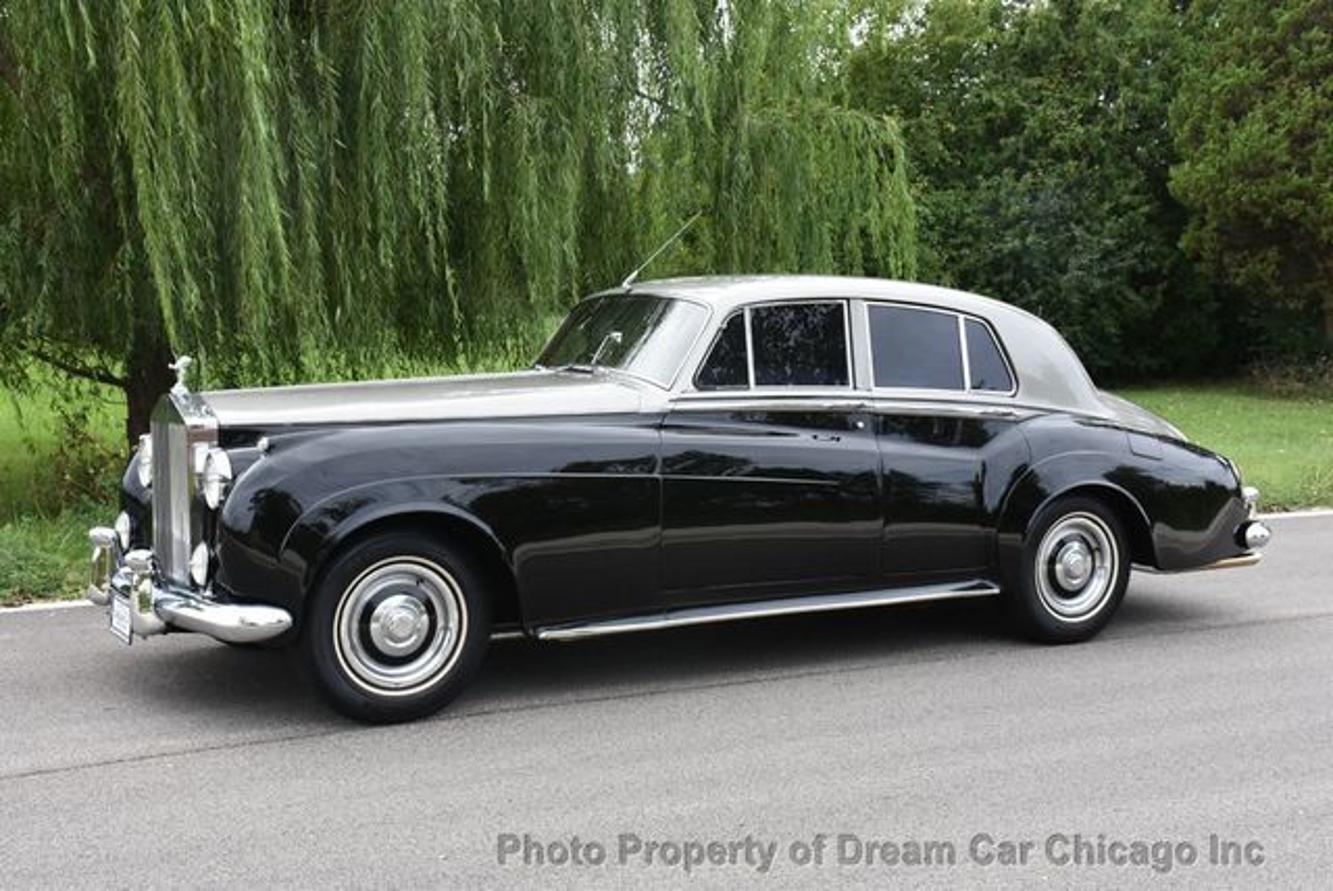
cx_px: 666
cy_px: 446
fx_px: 1668
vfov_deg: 29.9
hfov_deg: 43.6
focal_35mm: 45
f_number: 8
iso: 560
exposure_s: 1/500
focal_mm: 30
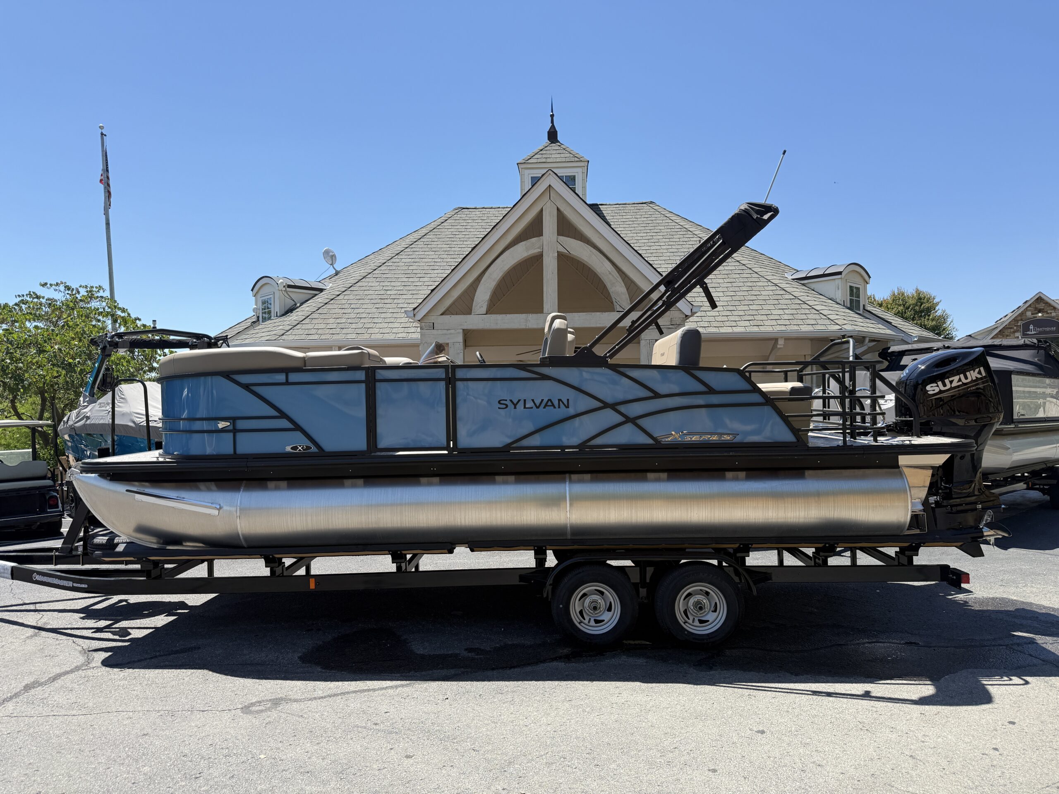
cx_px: 530
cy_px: 397
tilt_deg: +0.4
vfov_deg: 56.8
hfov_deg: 71.6
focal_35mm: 24
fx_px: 734
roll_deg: +1.1
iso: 100
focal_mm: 6.76
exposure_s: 1/2525
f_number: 1.78
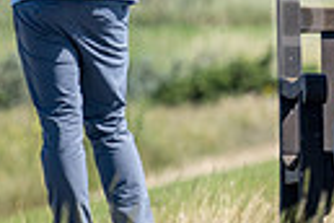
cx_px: 606
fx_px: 12478
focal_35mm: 1345
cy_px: -84
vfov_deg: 1.0
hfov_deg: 1.5
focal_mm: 300
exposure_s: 1/640
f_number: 5.6
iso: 160
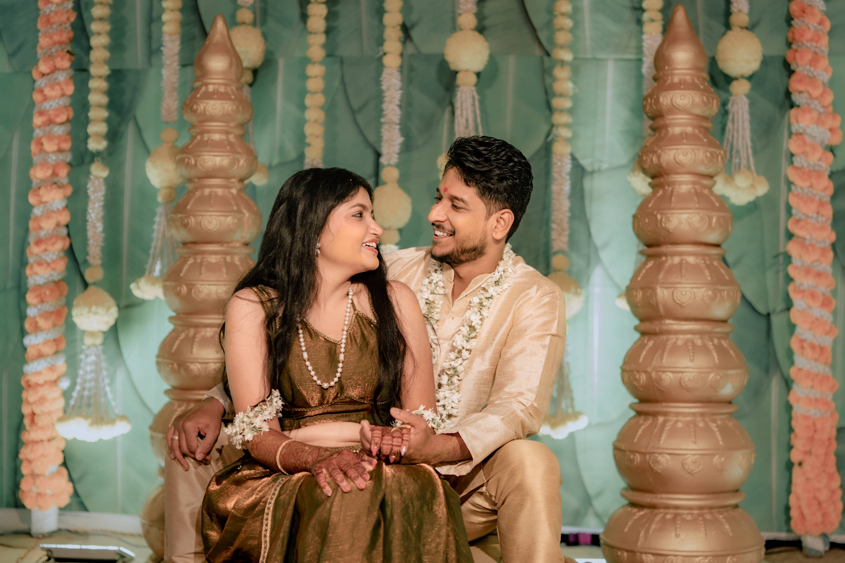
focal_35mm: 52
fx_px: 1220
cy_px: 282
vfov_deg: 26.0
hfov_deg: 38.2
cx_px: 422
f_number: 1.8
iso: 320
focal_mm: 35
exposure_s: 1/320
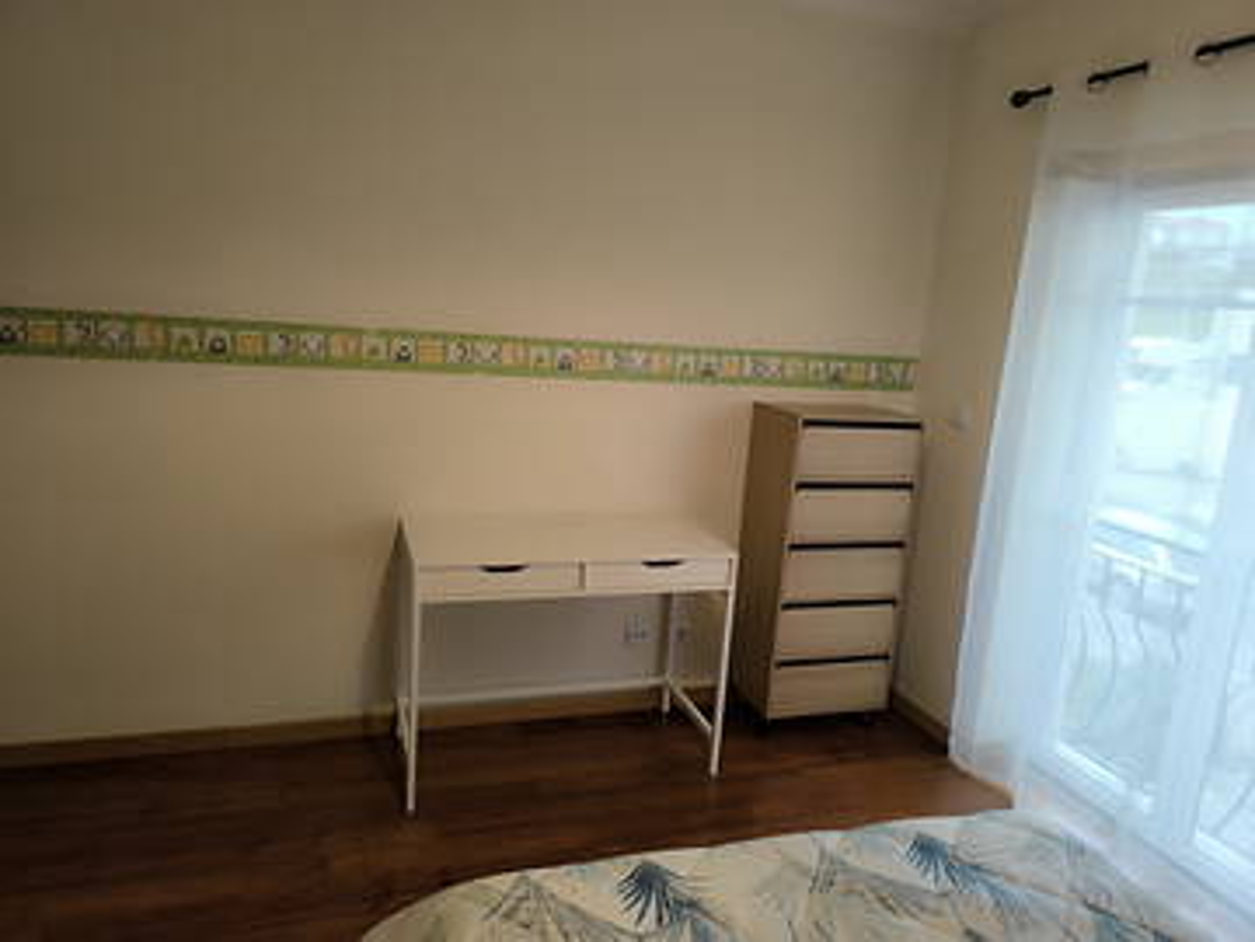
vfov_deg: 58.9
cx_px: 628
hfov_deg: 73.9
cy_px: 471
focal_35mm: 23
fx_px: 834
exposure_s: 1/50
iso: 400
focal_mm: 6.14
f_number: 1.65
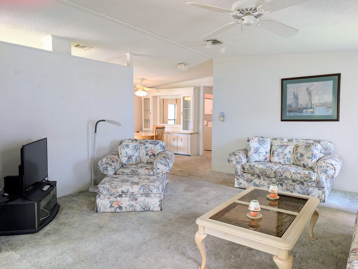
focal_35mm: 24
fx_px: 249
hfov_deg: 71.5
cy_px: 134
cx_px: 179
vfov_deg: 56.9
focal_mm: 6.9
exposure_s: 1/24
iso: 52
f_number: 1.68
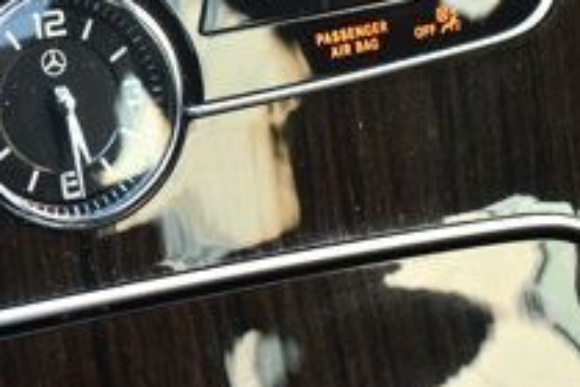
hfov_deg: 16.6
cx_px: -72
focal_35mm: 119
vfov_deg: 11.2
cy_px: -131
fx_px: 1917
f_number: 4
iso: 1400
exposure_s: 1/125
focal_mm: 26
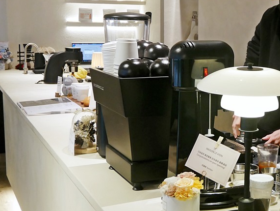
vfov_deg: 23.3
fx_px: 510
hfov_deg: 29.8
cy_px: 100
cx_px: 232
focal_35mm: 63
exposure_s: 1/60
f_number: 4.2
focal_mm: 18
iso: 800
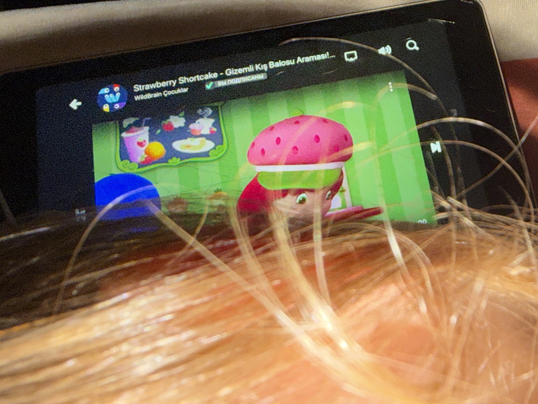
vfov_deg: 30.1
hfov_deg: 39.2
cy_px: 80
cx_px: 413
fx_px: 730
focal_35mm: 47
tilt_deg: -13.2
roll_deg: +4.5
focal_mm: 2.22
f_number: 2.2
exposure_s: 1/50
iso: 32
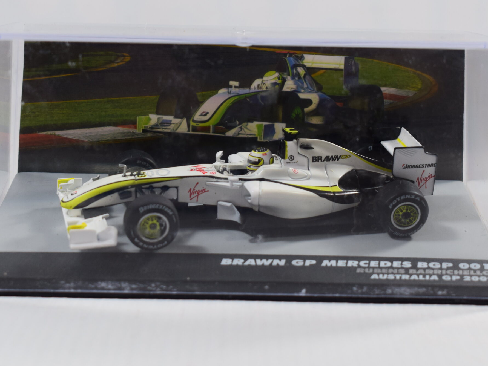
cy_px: 141
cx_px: 237
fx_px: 1227
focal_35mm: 87
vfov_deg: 17.0
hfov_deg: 22.5
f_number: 8
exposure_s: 1/50
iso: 400
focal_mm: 42
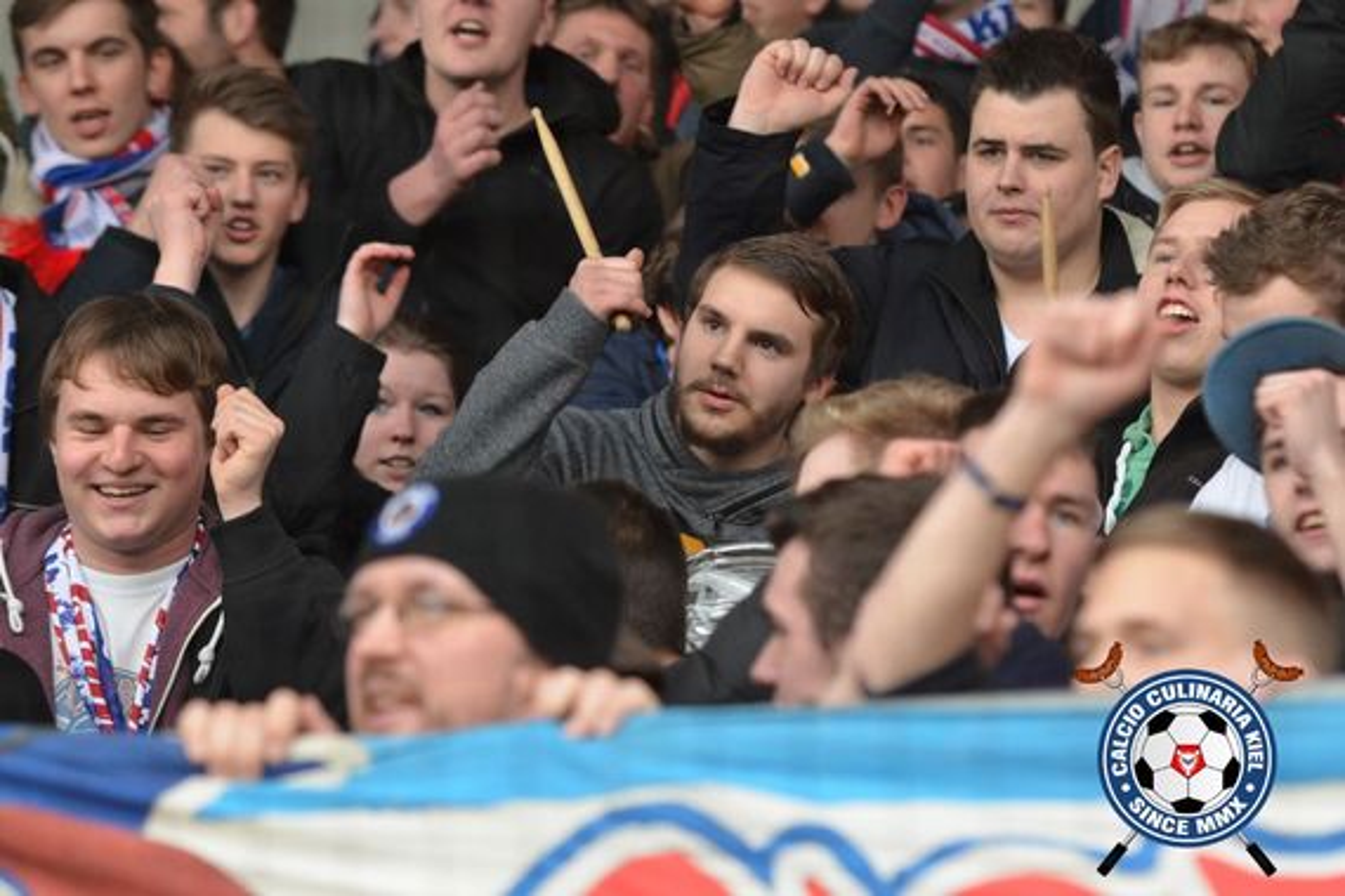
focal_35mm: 218
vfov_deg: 6.3
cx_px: 672
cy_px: 448
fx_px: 8125
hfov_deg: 9.5
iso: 1250
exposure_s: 1/1000
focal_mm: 145
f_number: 4
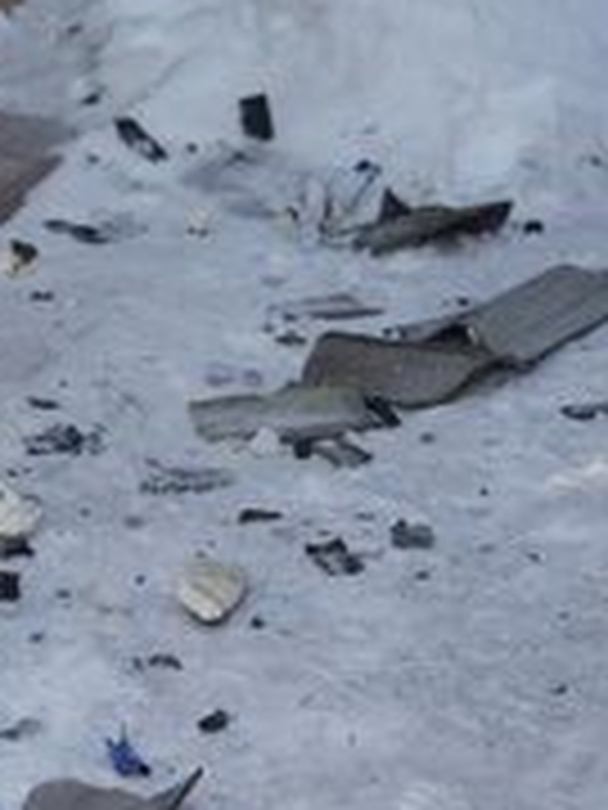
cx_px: 149
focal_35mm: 141
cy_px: 304
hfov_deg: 10.5
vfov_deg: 14.0
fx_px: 3302
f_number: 2.8
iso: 320
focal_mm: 66
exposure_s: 1/50
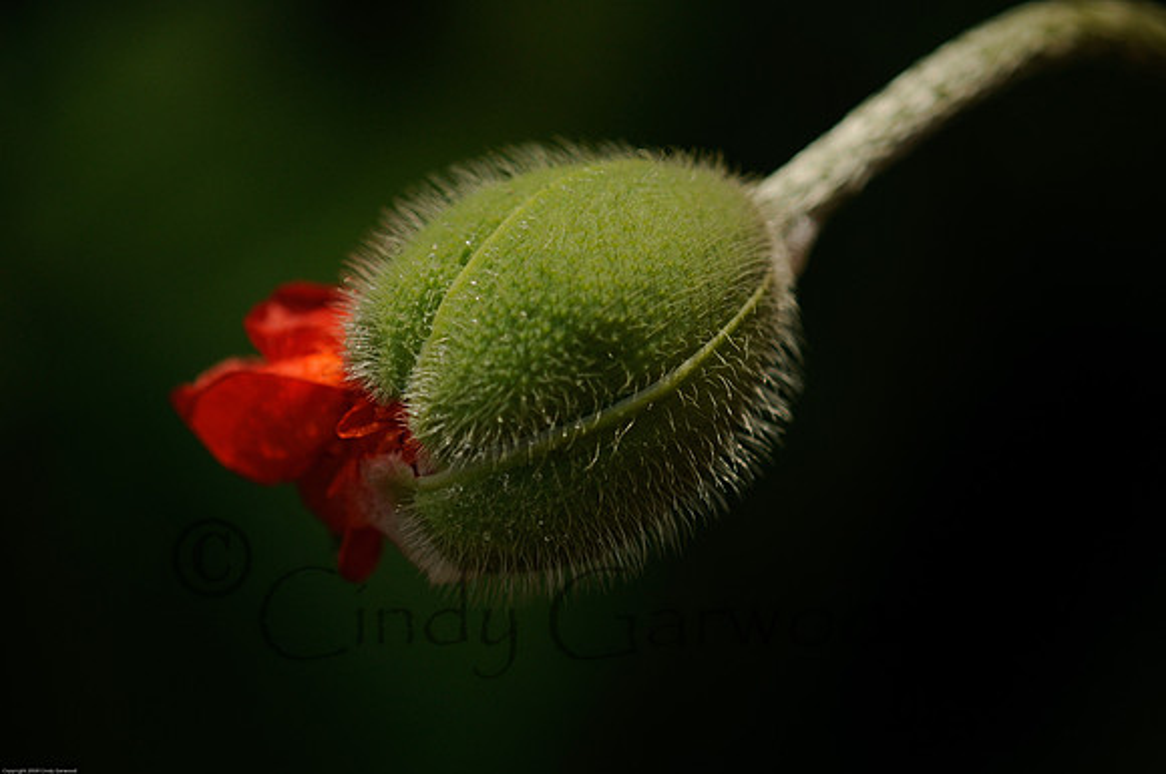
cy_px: 387
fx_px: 8733
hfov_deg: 7.6
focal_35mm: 270
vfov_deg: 5.1
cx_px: 583
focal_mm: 180
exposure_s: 1/4000
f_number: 3.8
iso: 200
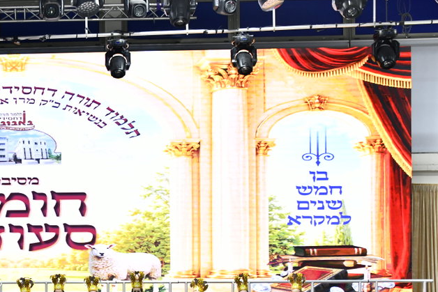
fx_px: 949
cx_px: 14
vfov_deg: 17.3
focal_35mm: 78
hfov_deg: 24.9
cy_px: 257
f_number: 5
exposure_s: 1/100
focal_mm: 35
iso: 800
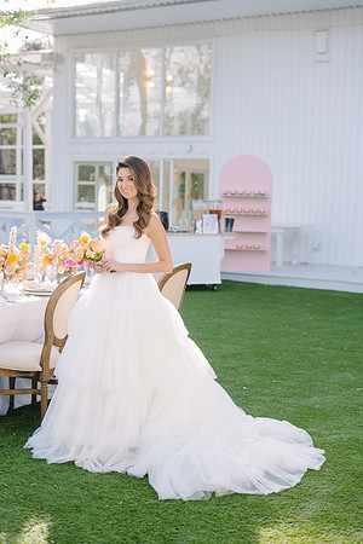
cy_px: 272
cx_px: 182
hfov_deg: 27.0
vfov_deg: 39.6
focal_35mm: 50
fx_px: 756
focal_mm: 50
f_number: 2.5
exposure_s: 1/200
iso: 50
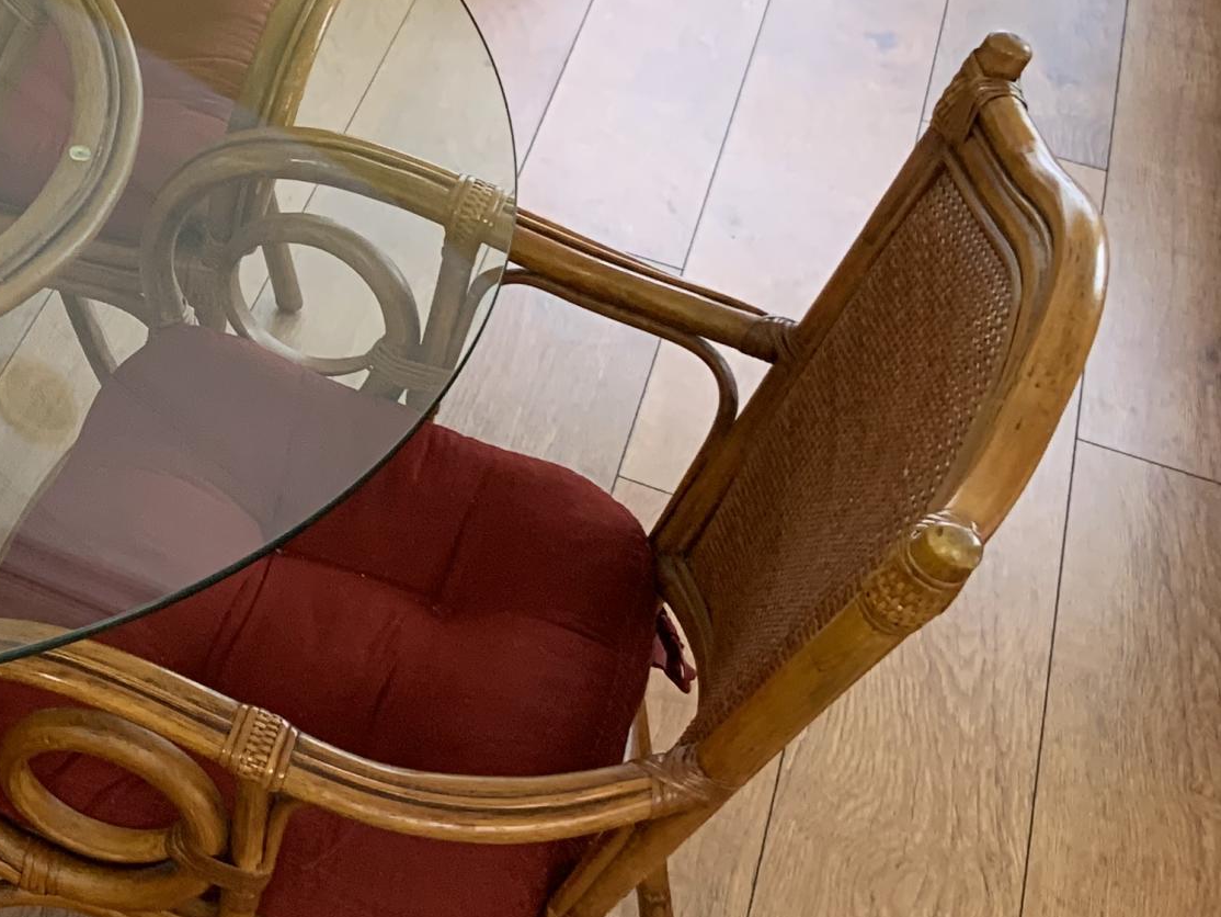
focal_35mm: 70
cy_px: -35
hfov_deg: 23.9
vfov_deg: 20.3
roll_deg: +0.8
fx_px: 2470
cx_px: -422
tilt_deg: -32.2
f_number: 1.8
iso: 100
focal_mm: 4.25
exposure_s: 1/72
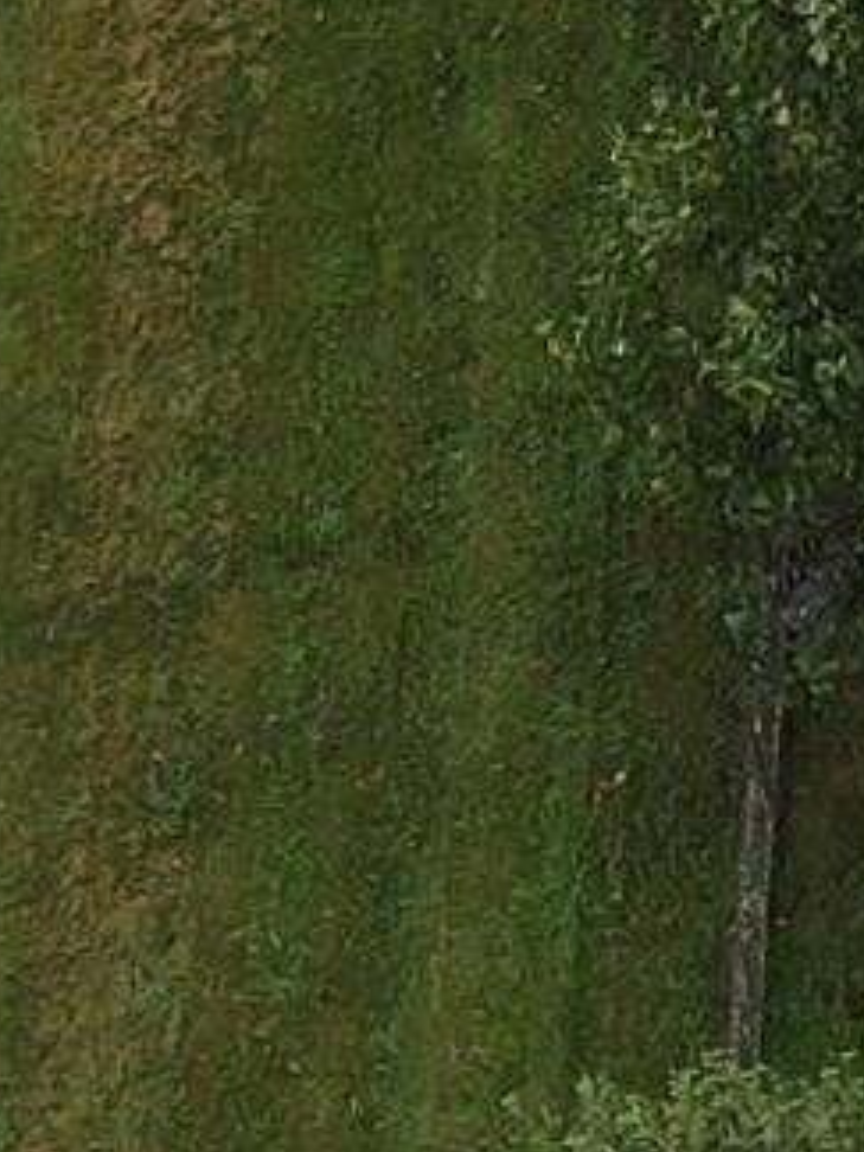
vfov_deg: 8.9
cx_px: 2318
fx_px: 7388
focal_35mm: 222
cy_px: 551
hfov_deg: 6.3
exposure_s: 1/100
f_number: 2.8
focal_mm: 4.5
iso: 100
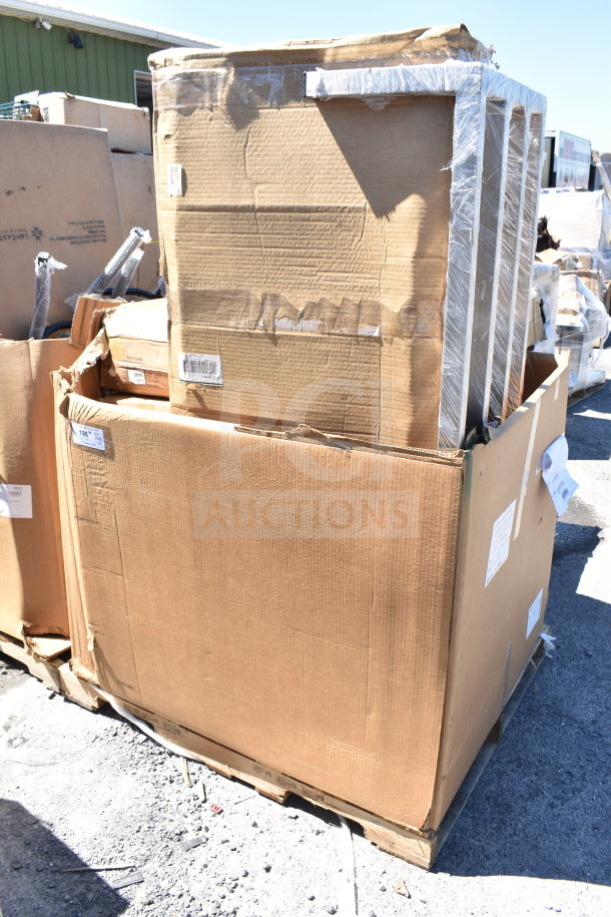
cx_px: 306
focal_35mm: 30
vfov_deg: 61.9
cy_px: 458
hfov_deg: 43.6
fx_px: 764
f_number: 6.3
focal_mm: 20
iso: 200
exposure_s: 1/160
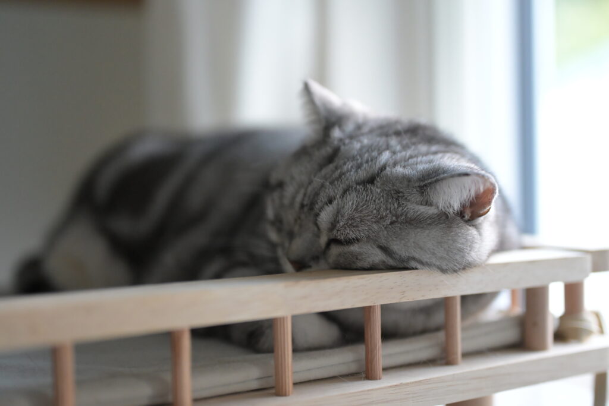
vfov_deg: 27.0
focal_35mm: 50
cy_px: 203
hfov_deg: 39.6
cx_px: 304
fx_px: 846
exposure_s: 1/1600
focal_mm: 50
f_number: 1.8
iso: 6400
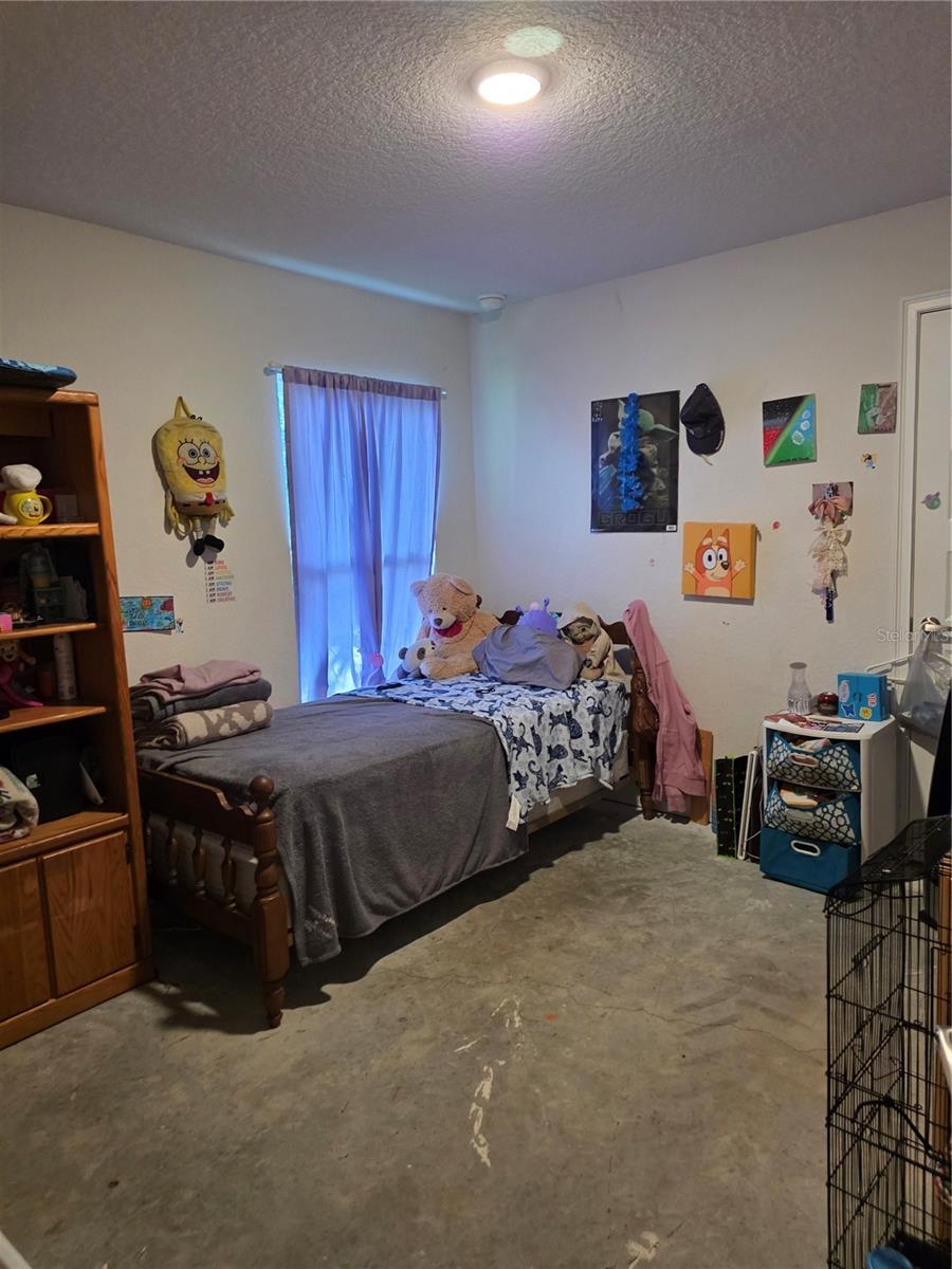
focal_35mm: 23
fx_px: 843
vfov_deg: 73.9
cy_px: 634
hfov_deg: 58.9
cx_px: 476
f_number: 1.7
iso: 640
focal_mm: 6.3
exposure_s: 1/120
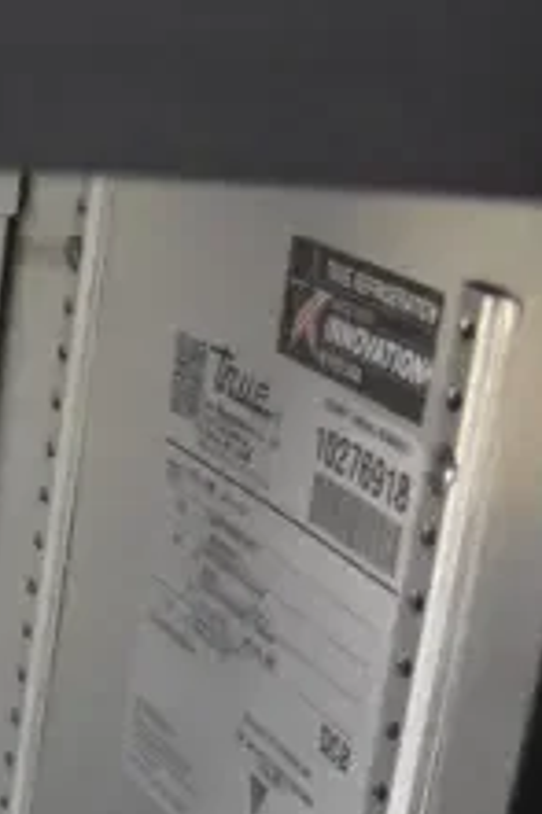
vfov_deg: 16.6
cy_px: 1228
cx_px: -494
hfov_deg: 11.2
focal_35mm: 112
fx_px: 2533
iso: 6400
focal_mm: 18
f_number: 3.5
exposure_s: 1/50
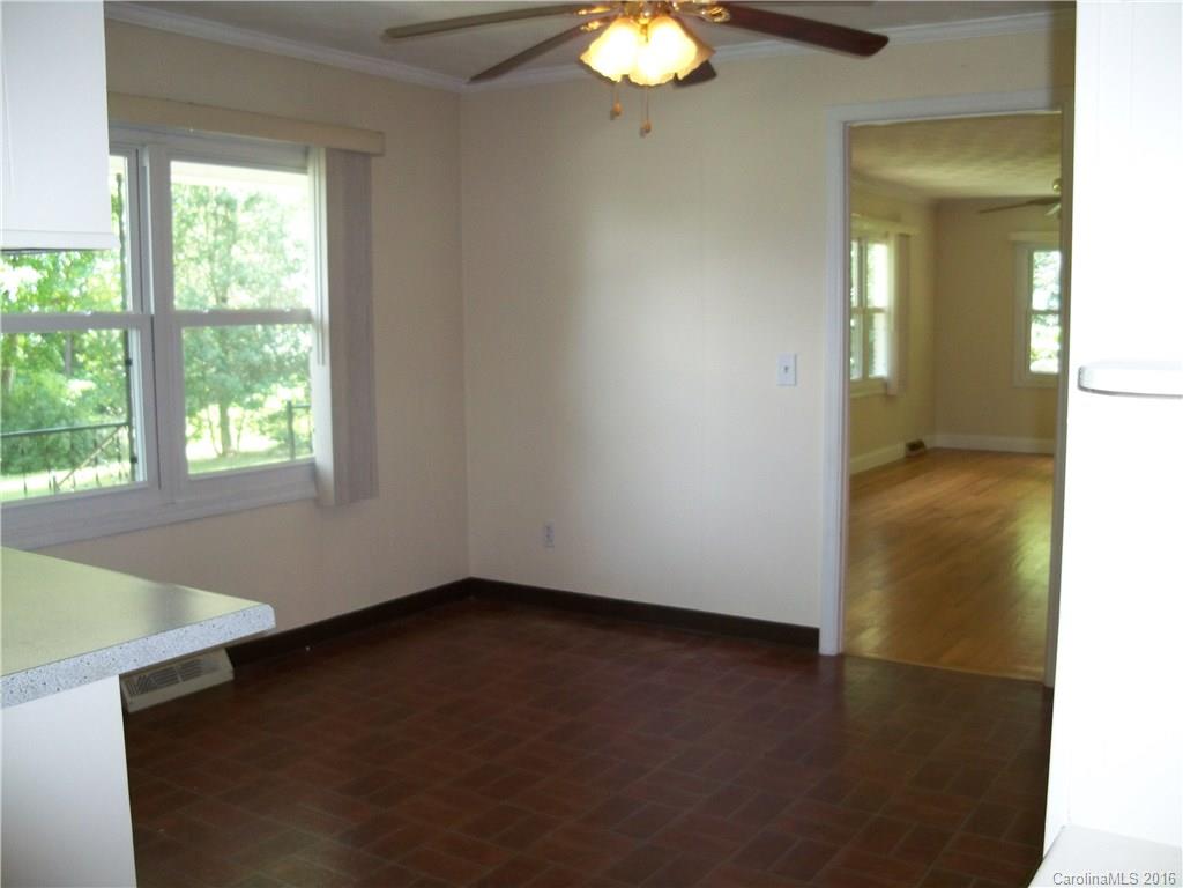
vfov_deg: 40.7
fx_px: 1196
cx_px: 592
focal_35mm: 35
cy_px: 444
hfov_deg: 52.6
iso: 200
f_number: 3.5
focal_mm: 6.2
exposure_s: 1/40
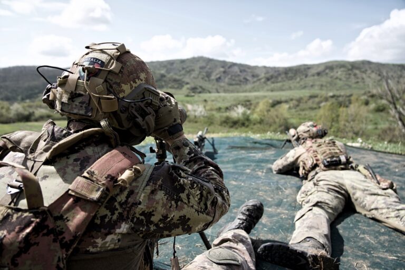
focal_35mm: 24
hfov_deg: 73.7
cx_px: 202
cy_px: 135
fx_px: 270
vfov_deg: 53.1
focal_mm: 24
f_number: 4
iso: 400
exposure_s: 1/2000
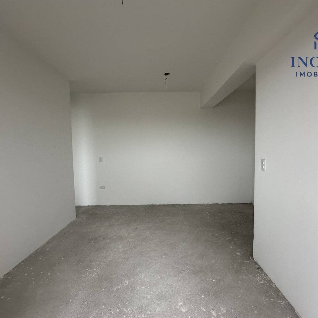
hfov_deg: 84.0
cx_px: 163
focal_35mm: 17
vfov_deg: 84.0
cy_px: 160
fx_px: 177
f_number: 2.2
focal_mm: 2.22
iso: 160
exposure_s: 1/120
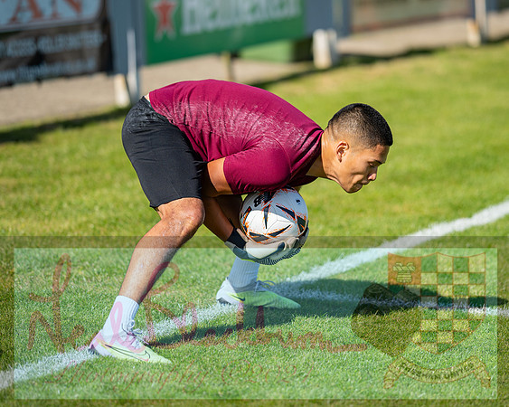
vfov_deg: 8.0
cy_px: 170
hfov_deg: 10.0
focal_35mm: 194
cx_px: 284
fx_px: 2915
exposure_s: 1/4000
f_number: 1.8
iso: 80
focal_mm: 135
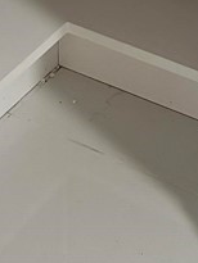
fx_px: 990
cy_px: -258
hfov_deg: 11.4
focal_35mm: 130
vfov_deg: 13.2
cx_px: 53
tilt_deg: -17.8
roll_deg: +0.6
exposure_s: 1/40
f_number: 1.6
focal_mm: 5.96
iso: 400
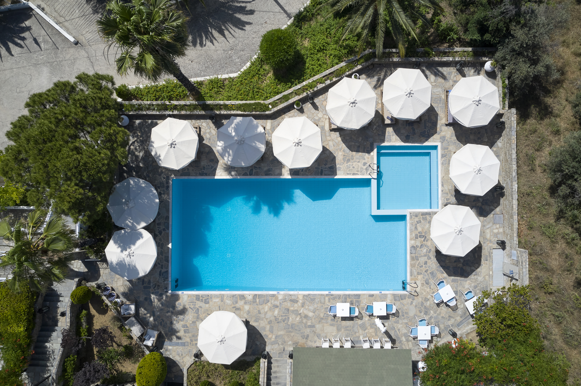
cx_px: 290
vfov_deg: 46.3
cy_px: 193
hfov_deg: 65.5
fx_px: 451
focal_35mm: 28
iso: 100
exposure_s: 1/120
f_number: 5.6
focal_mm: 10.26
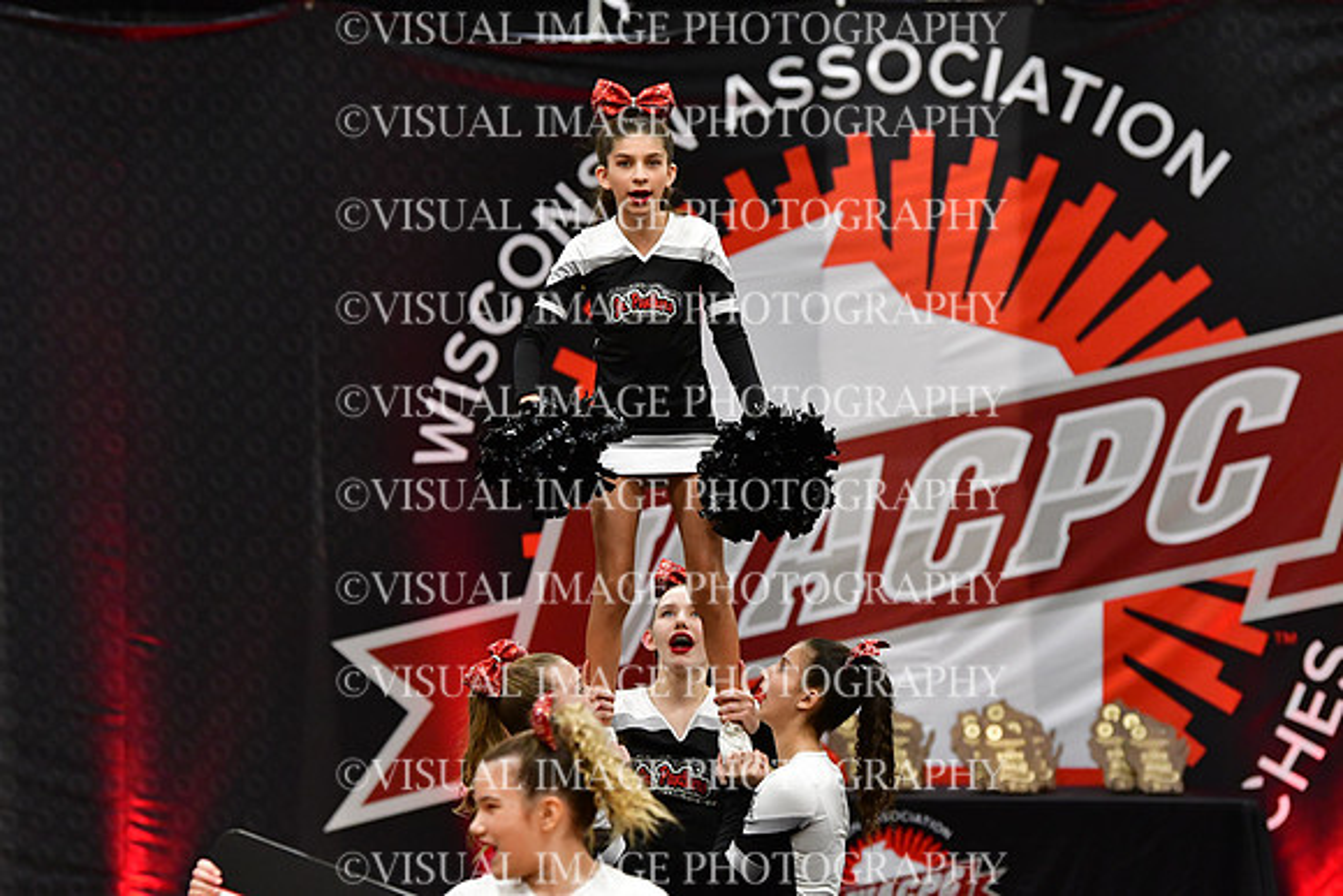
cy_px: 448
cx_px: 672
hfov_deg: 10.2
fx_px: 7537
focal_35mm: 202
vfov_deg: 6.8
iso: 4000
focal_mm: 135
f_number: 3.5
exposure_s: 1/500
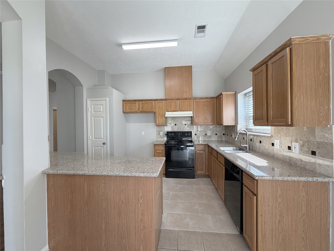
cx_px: 167
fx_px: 135
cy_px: 126
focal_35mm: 14
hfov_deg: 102.1
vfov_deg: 85.7
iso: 125
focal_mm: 2.22
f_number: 2.2
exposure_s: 1/120
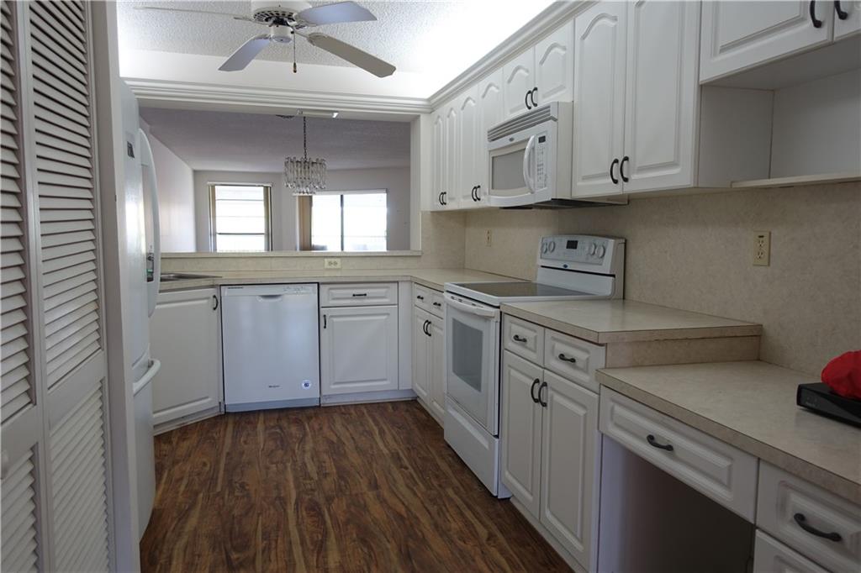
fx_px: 574
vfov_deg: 53.1
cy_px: 286
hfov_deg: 73.8
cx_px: 430
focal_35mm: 24
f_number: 2.5
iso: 125
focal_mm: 8.8
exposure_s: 1/30
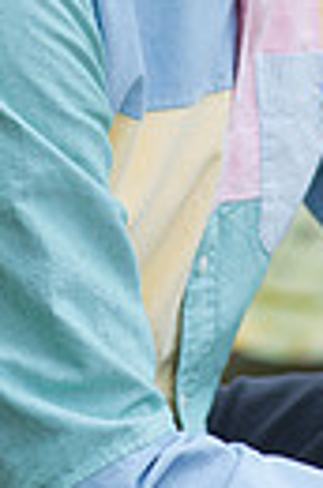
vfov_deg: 6.9
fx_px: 3991
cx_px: 233
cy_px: -101
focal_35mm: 295
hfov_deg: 4.6
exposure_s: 1/200
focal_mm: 85
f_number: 2.8
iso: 160
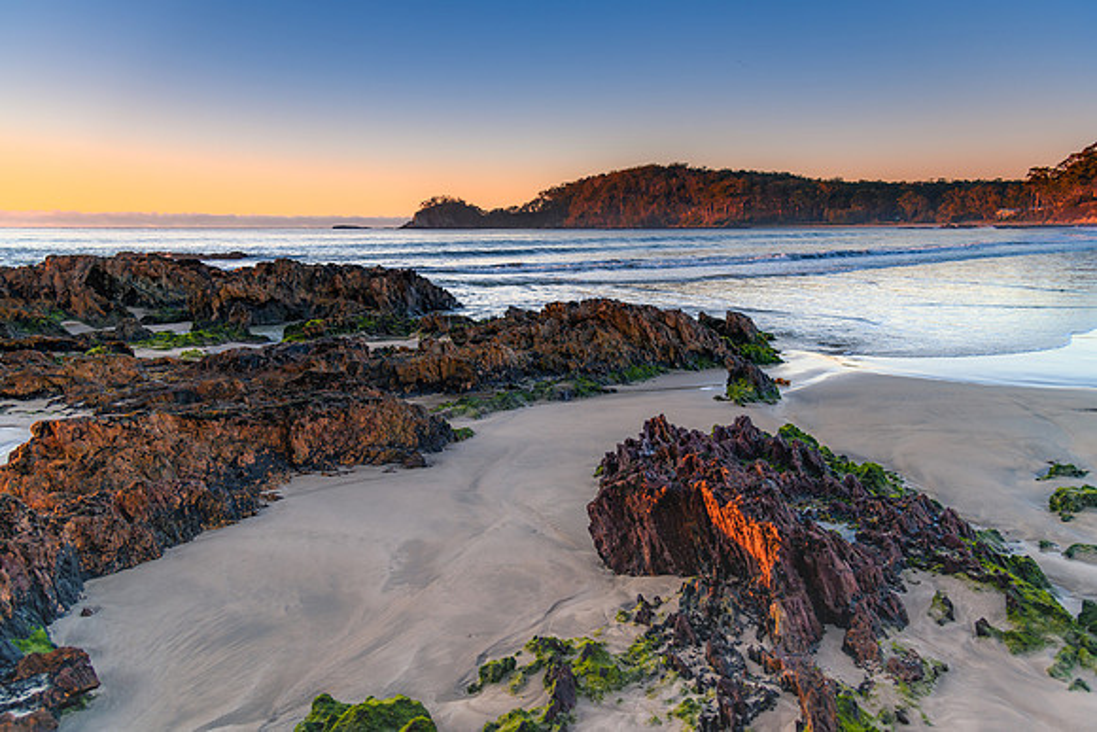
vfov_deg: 50.4
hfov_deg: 70.4
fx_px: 778
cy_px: 366
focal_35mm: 26
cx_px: 548
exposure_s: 1/40
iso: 400
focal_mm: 24
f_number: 4
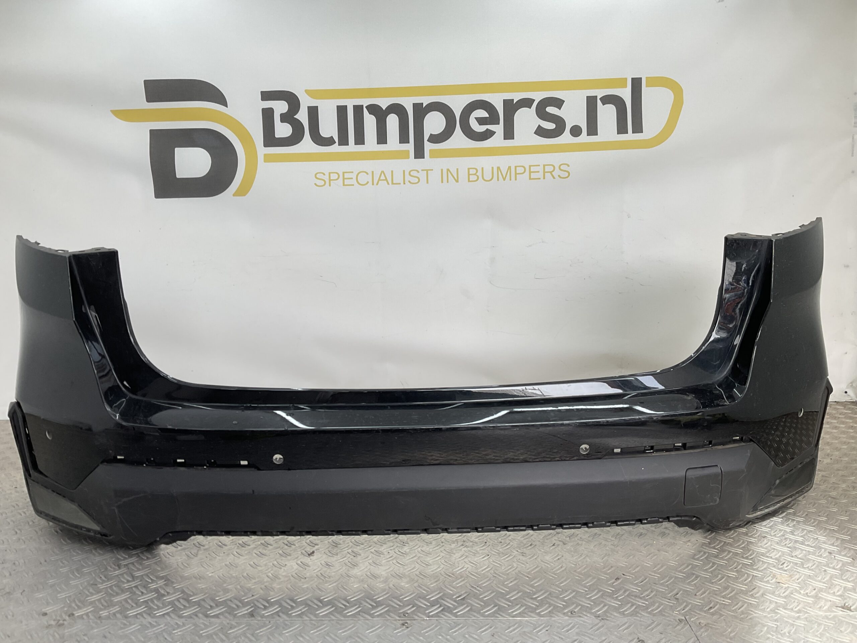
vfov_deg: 48.2
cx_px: 428
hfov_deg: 61.7
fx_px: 718
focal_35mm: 29
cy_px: 322
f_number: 1.8
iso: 16
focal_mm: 3
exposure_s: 1/181
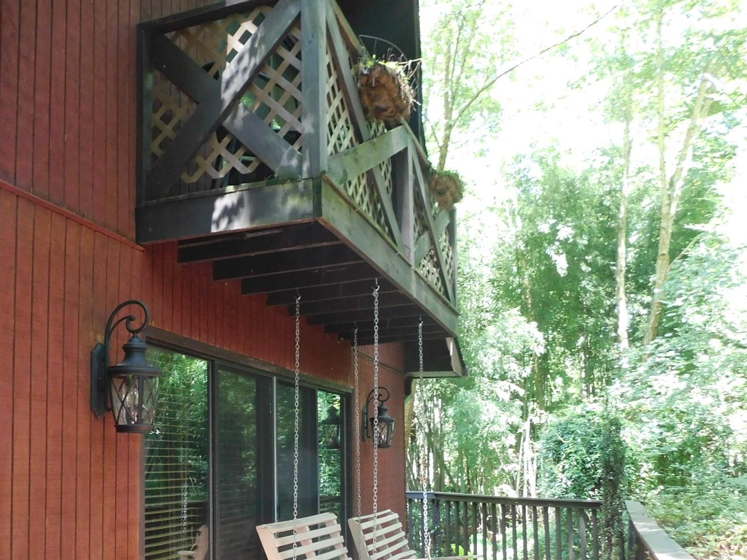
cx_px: 278
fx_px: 777
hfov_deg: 50.8
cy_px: 425
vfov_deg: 38.6
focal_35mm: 36
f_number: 3
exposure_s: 1/30
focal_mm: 4
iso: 280
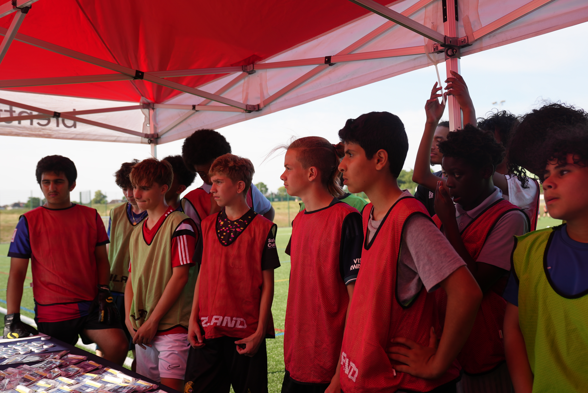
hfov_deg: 53.1
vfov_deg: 36.9
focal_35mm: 36
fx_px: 588
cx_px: 294
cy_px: 196
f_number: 4.5
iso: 80
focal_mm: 36
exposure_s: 1/250
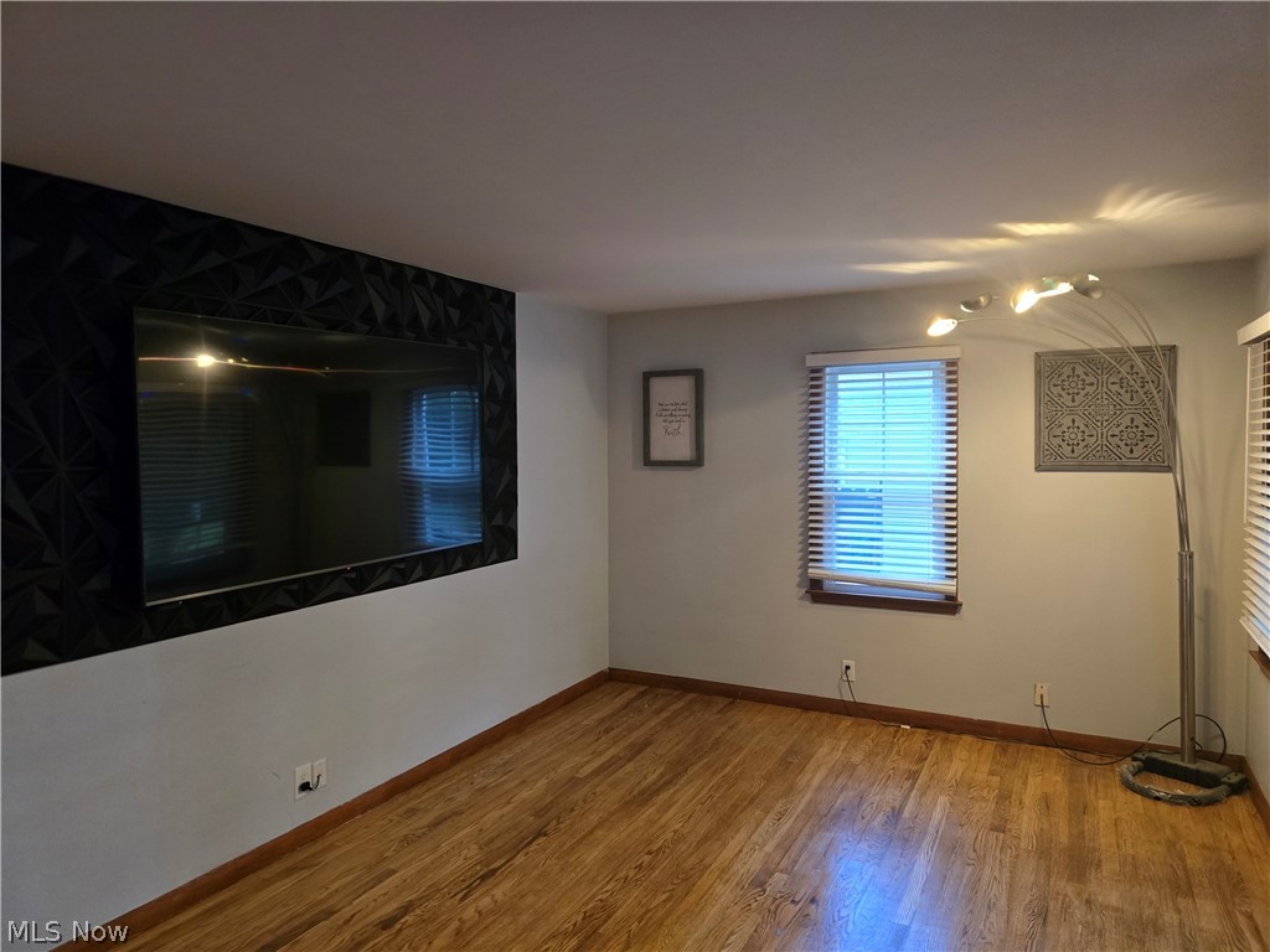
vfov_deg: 58.9
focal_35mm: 23
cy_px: 476
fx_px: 844
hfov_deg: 73.9
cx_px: 635
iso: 800
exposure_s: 1/60
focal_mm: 6.3
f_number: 1.7
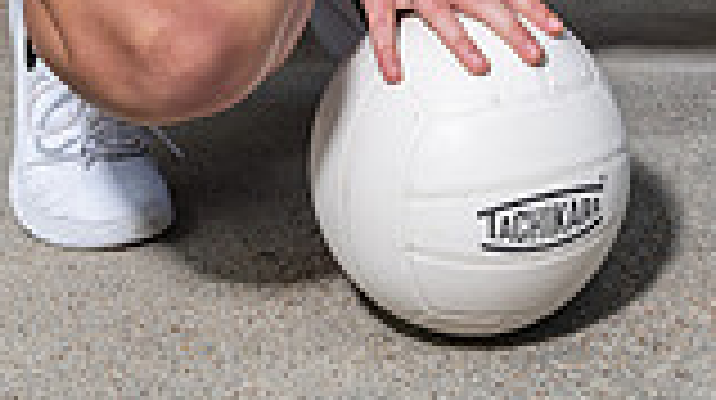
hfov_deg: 19.5
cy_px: -598
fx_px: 2086
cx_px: 383
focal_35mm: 110
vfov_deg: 9.6
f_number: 8
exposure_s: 1/125
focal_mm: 37
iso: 100
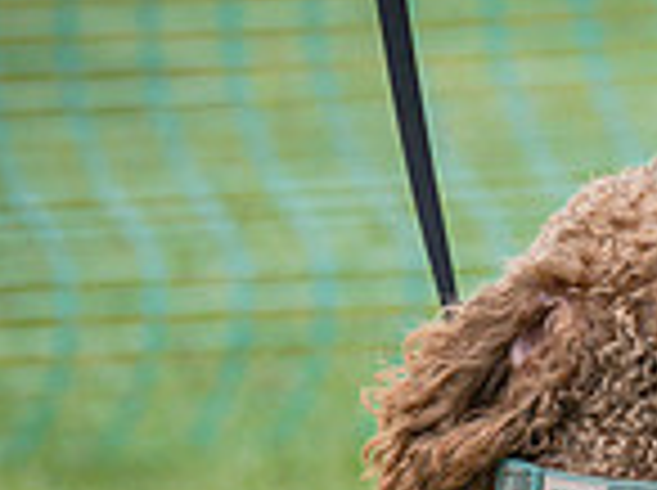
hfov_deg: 3.4
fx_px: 11161
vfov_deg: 2.5
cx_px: 519
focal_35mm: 589
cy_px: 828
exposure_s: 1/2000
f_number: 4
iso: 400
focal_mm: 99
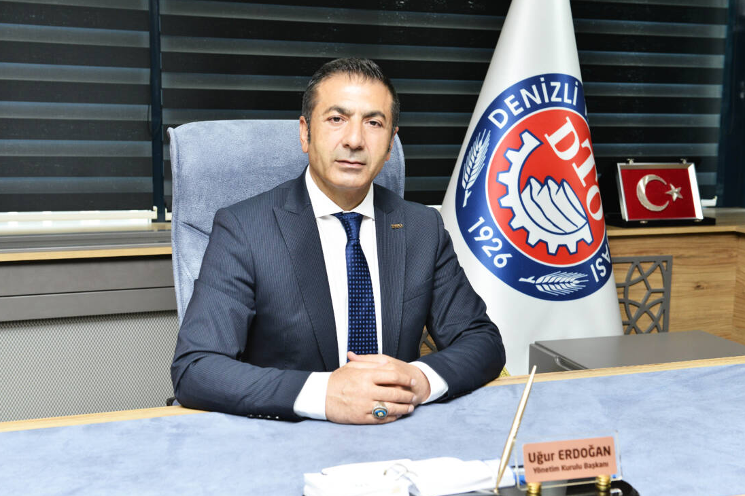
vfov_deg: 29.2
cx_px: 372
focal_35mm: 46
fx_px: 952
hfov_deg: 42.8
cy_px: 243
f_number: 5.6
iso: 720
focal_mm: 42
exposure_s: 1/60
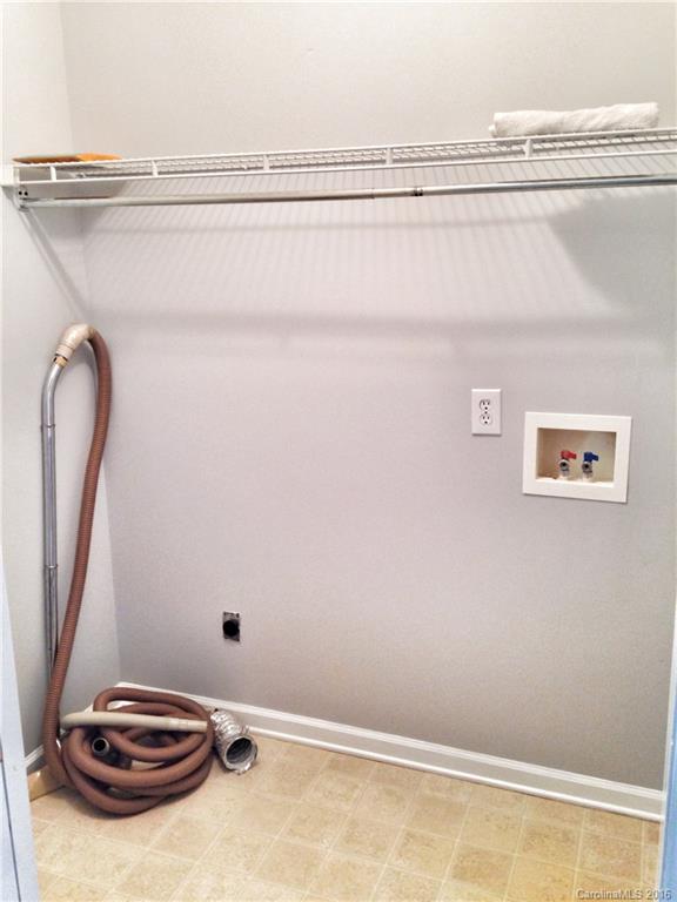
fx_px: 861
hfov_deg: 42.9
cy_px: 451
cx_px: 338
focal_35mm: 33
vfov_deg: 55.4
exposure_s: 1/20
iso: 80
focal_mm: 4.12
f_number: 2.4
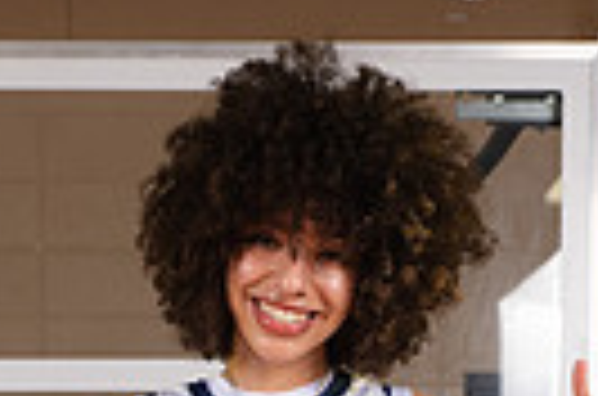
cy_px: 918
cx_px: 171
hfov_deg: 13.2
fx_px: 2585
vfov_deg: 8.1
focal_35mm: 156
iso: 320
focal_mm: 46
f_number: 7.1
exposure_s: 1/320
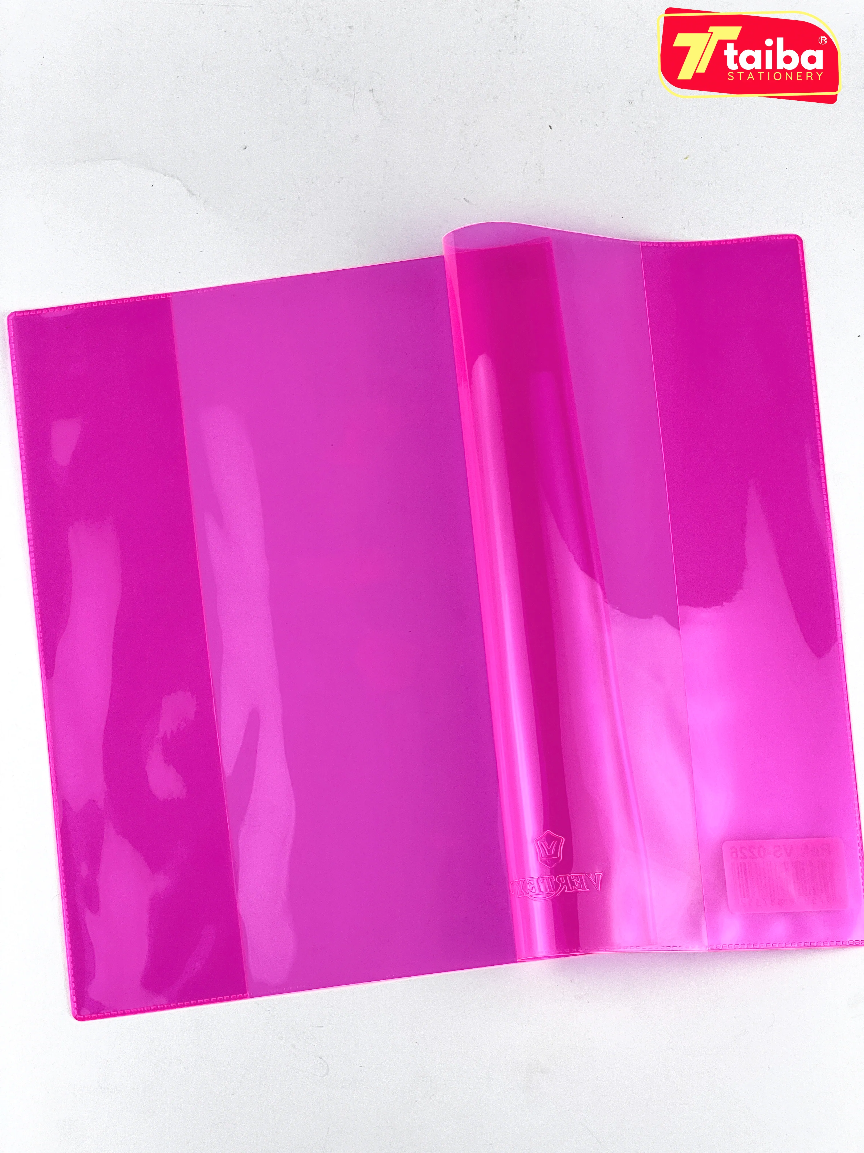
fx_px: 2563
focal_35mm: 77
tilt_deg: -77.0
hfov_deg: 19.1
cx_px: 432
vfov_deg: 25.3
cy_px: 576
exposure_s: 1/215
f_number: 2.8
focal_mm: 9
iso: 32
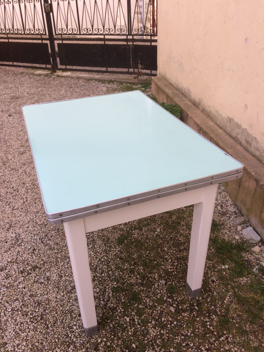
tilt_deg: -28.5
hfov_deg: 48.2
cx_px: 132
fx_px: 295
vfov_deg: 61.7
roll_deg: +2.8
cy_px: 176
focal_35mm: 29
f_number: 2.2
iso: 32
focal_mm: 4.15
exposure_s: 1/175
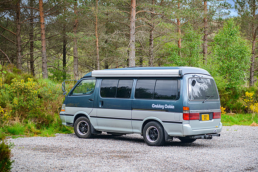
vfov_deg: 17.6
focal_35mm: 78
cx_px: 129
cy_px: 90
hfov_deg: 26.1
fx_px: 557
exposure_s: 1/80
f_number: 2.8
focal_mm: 70
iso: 160
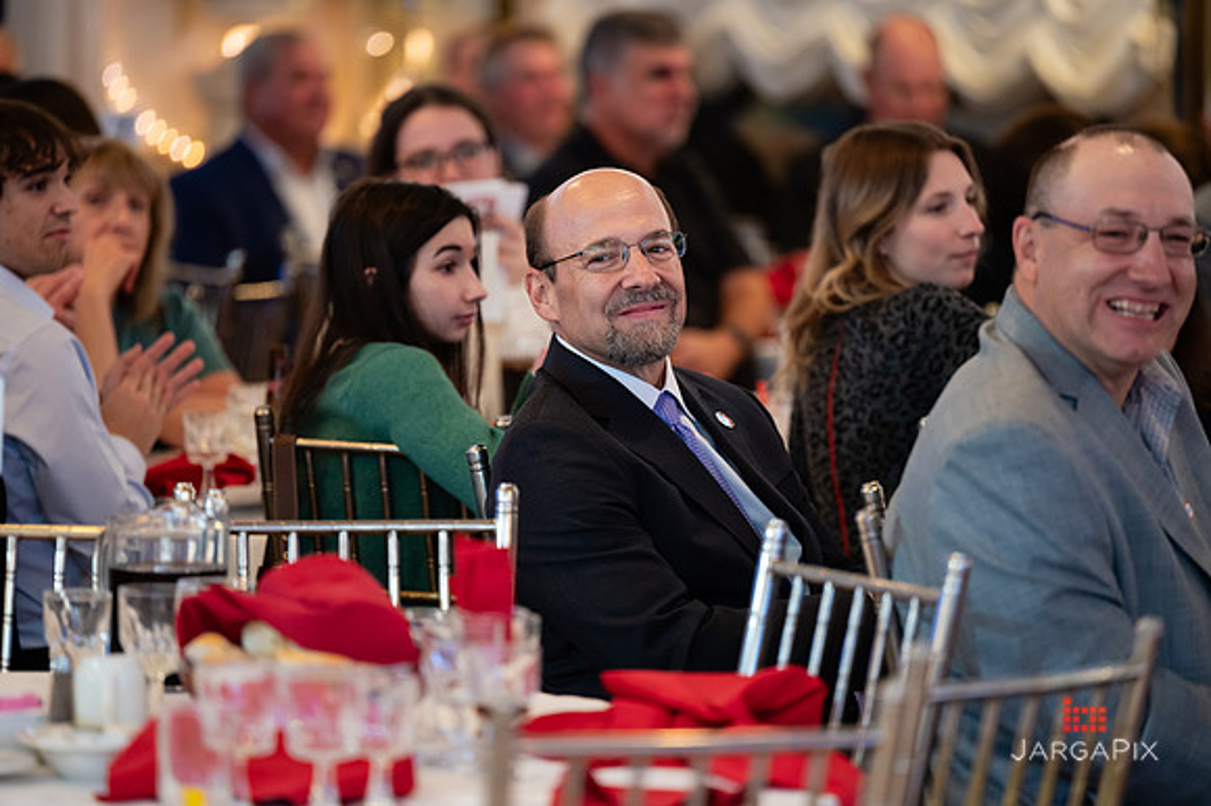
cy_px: 403
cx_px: 606
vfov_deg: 6.8
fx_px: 6822
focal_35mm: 203
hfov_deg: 10.1
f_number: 3.2
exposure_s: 1/125
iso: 1250
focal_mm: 200
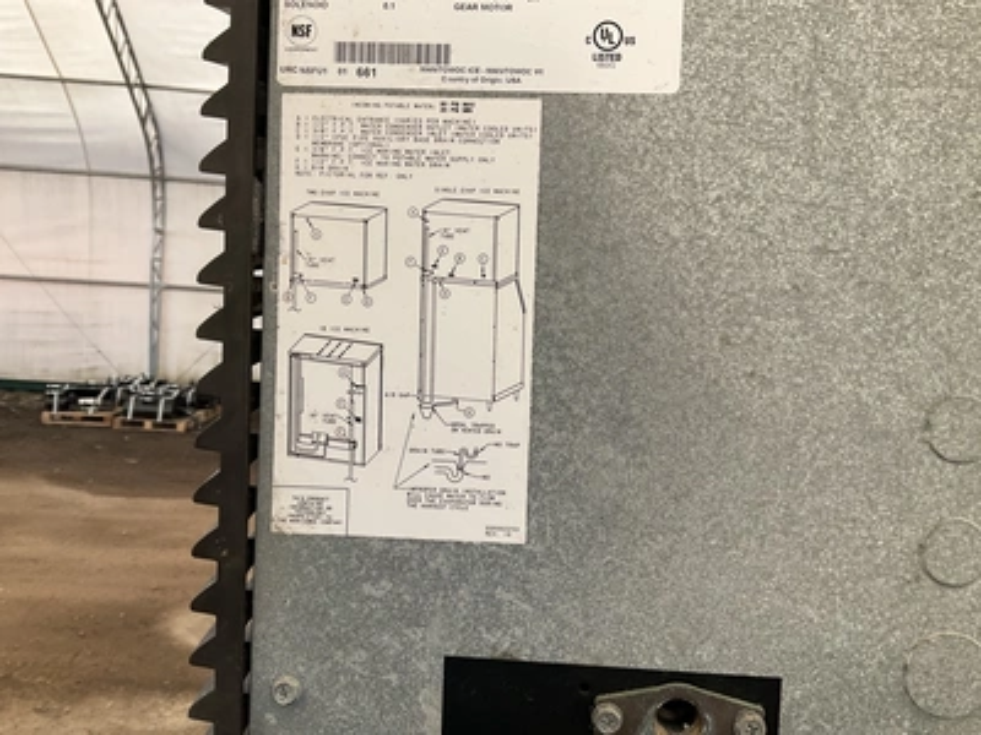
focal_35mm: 29
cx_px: 490
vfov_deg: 48.2
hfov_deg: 61.7
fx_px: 822
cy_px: 368
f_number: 1.8
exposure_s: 1/177
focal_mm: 3
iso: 20
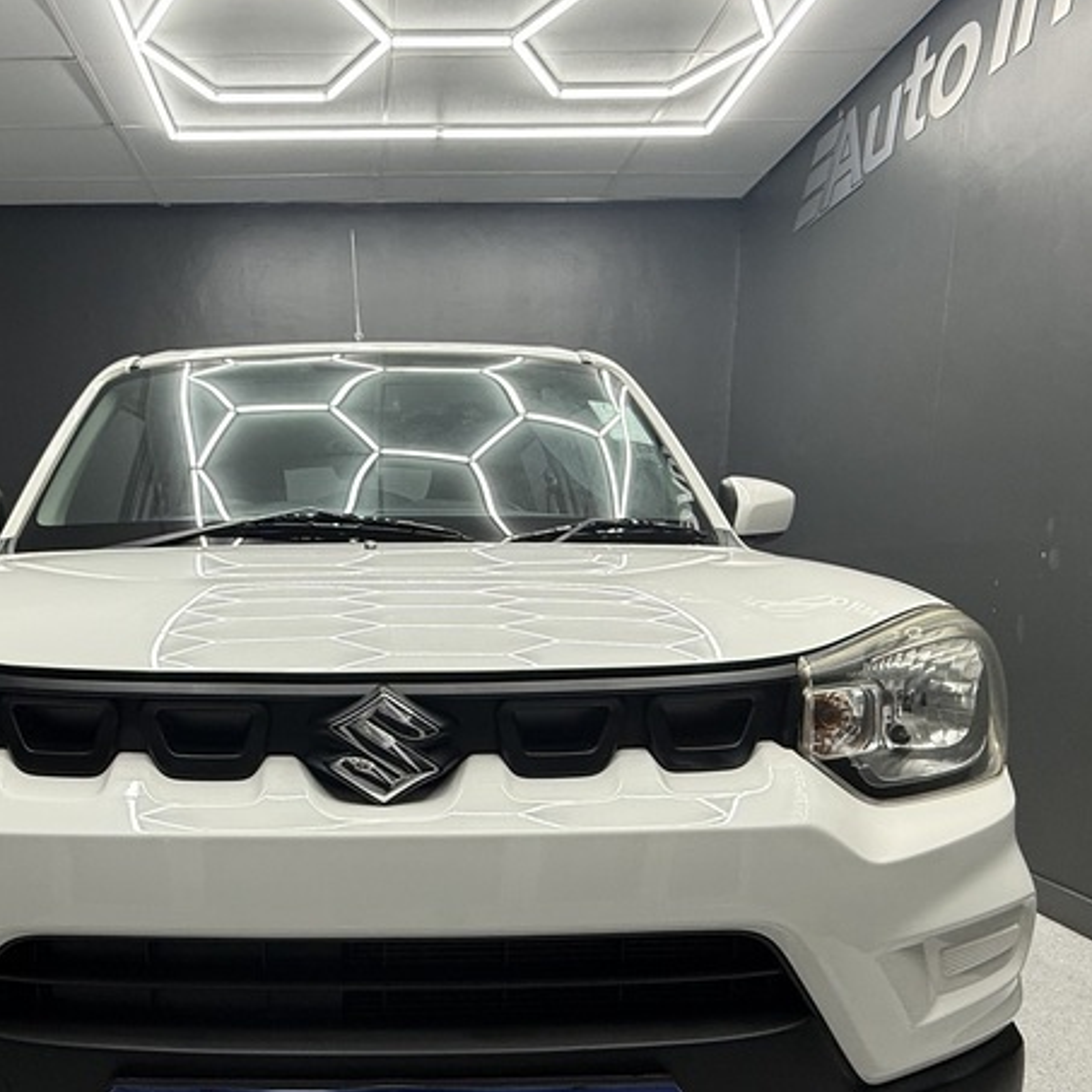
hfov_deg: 55.9
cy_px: 750
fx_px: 999
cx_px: 347
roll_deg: +0.8
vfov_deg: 55.8
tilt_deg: -9.7
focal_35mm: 28
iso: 100
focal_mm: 2.22
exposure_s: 1/100
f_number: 2.2
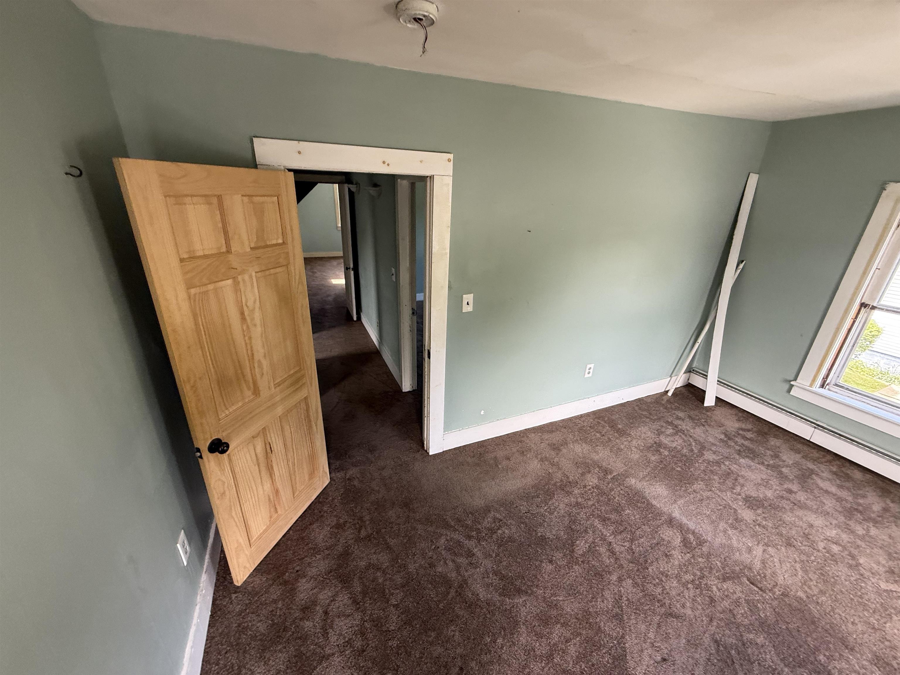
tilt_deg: -19.9
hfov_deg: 102.1
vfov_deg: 85.7
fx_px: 364
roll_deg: -3.3
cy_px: 338
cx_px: 450
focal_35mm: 14
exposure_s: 1/99
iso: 200
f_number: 2.2
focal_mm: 2.22
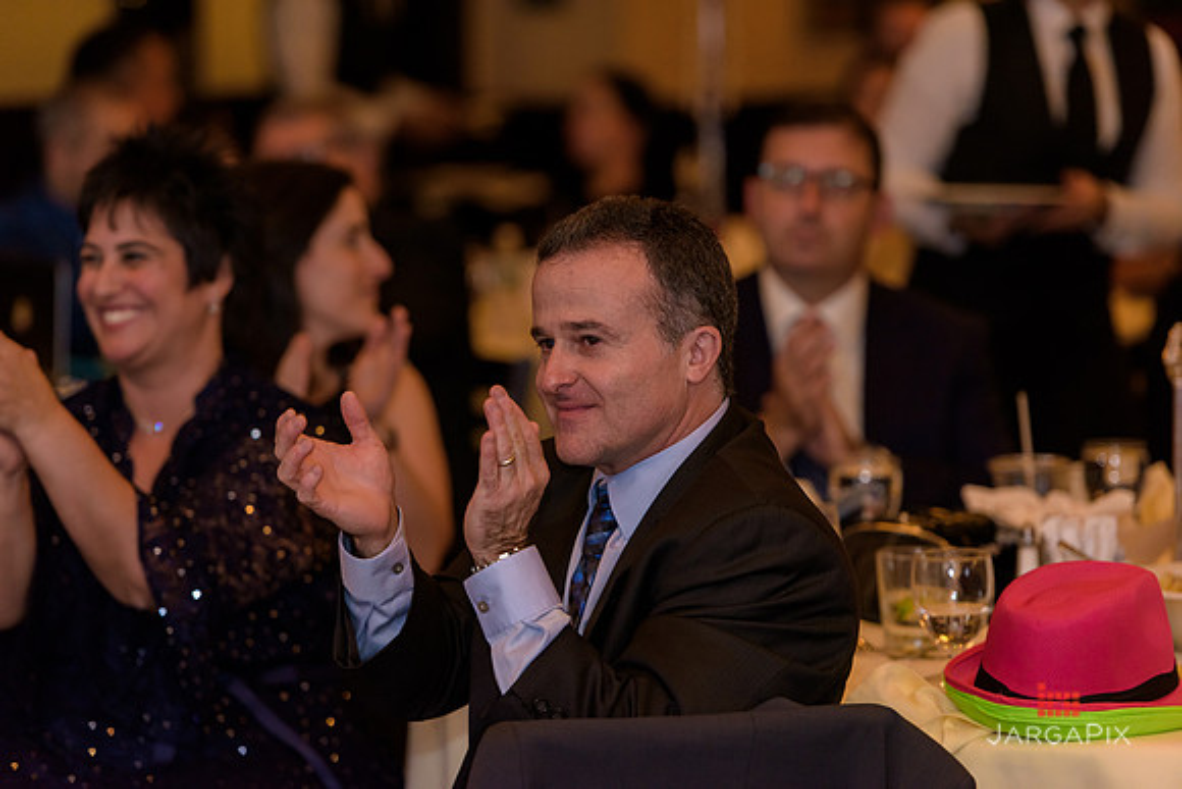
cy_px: 394
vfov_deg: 8.6
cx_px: 591
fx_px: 5254
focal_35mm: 160
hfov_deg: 12.8
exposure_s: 1/125
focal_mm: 160
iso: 1600
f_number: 3.2
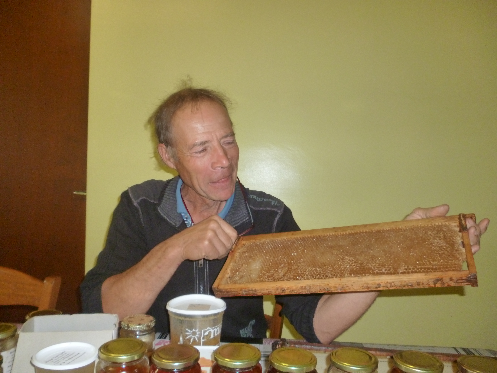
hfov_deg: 63.4
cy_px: 186
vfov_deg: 49.7
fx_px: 402
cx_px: 248
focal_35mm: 28
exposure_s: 1/60
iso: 320
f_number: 3.1
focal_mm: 5
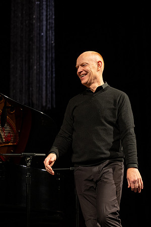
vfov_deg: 18.2
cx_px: 150
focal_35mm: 113
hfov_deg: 12.0
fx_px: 708
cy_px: 114
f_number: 2.8
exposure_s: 1/320
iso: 1600
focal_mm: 75
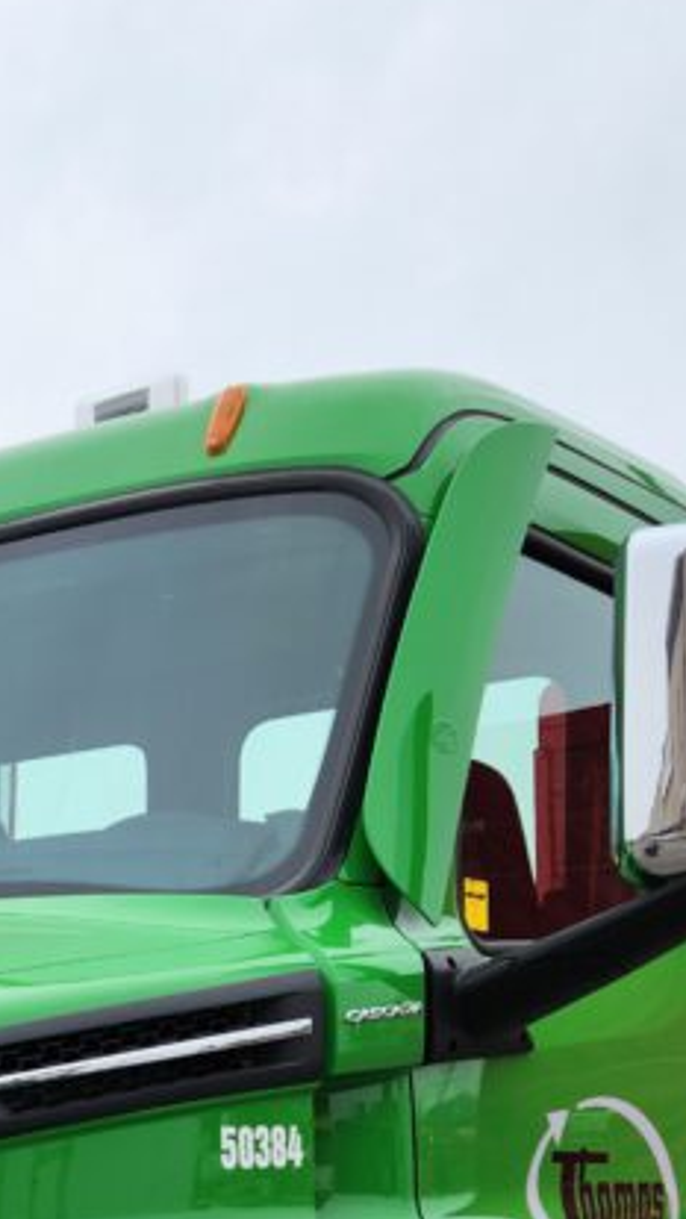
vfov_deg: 31.9
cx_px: -250
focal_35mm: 62
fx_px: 2004
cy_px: 1137
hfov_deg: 17.9
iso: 20
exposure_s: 1/1195
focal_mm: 5.4
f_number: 1.8
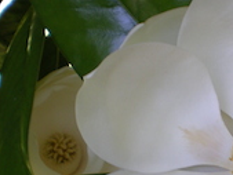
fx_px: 761
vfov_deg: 13.0
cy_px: 161
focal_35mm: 113
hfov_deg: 17.1
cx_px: 227
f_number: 3.1
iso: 64
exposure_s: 1/40
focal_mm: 6.3
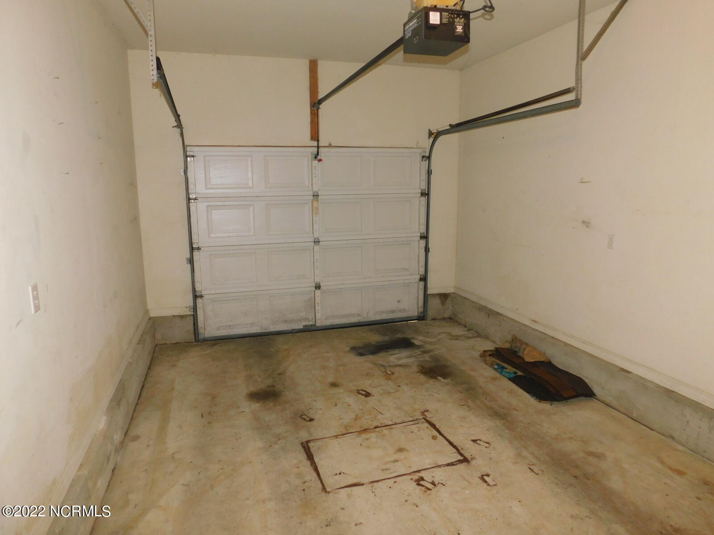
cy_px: 268
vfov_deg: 58.9
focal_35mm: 23
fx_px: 474
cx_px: 357
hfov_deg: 73.9
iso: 200
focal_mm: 4
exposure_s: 1/30
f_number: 3
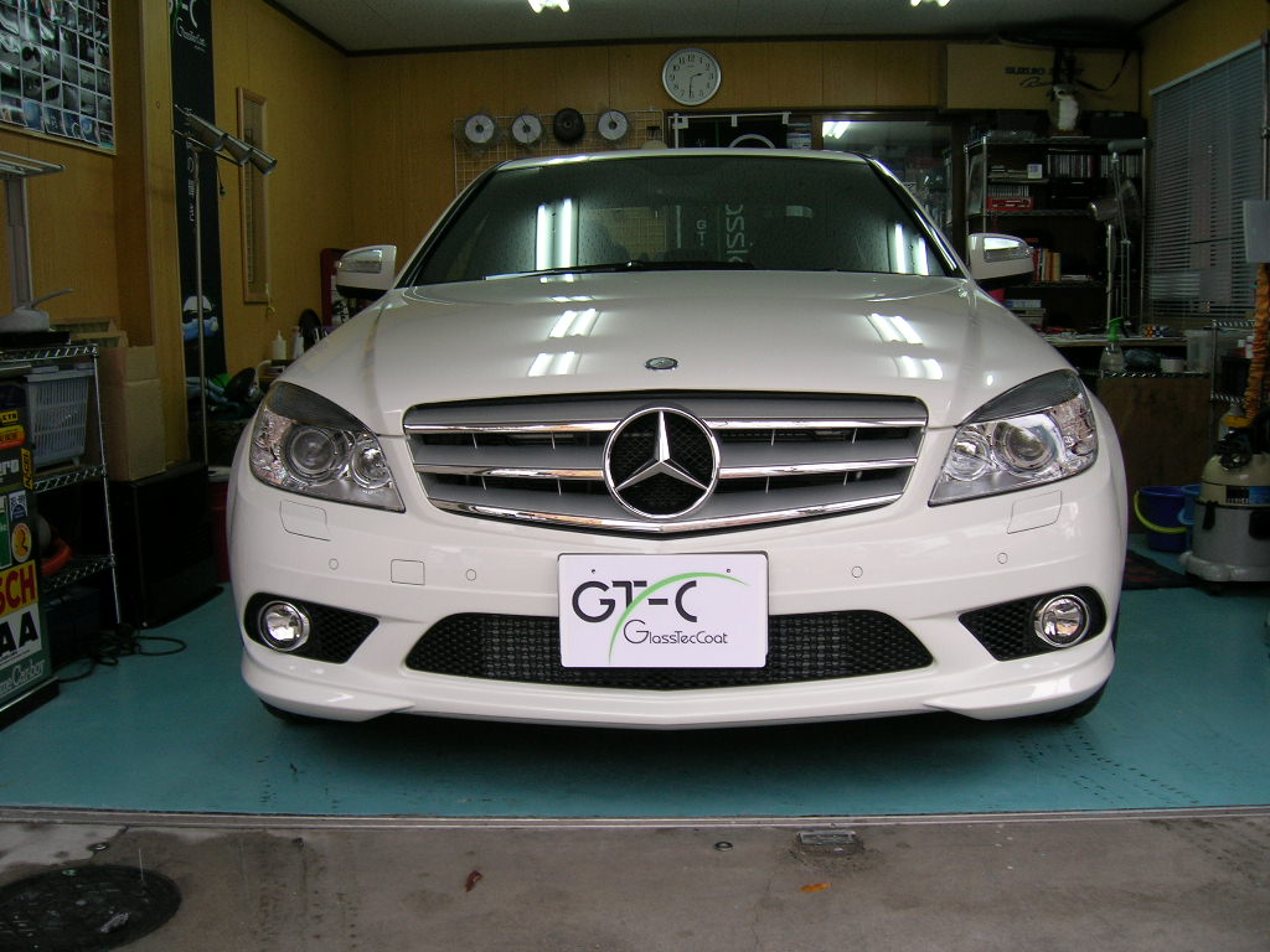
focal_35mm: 34
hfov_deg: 54.0
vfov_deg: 41.8
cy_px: 476
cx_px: 635
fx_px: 1247
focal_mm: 5.7
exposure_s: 1/45.6
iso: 50
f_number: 2.9
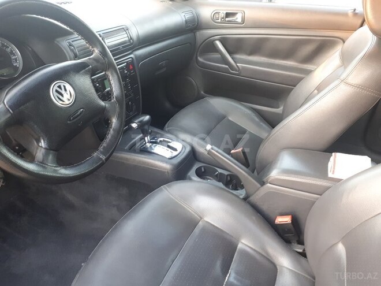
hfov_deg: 65.3
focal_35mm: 27
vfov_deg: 51.4
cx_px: 190
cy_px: 143
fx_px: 297
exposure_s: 1/17
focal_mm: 3.6
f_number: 1.9
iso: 200
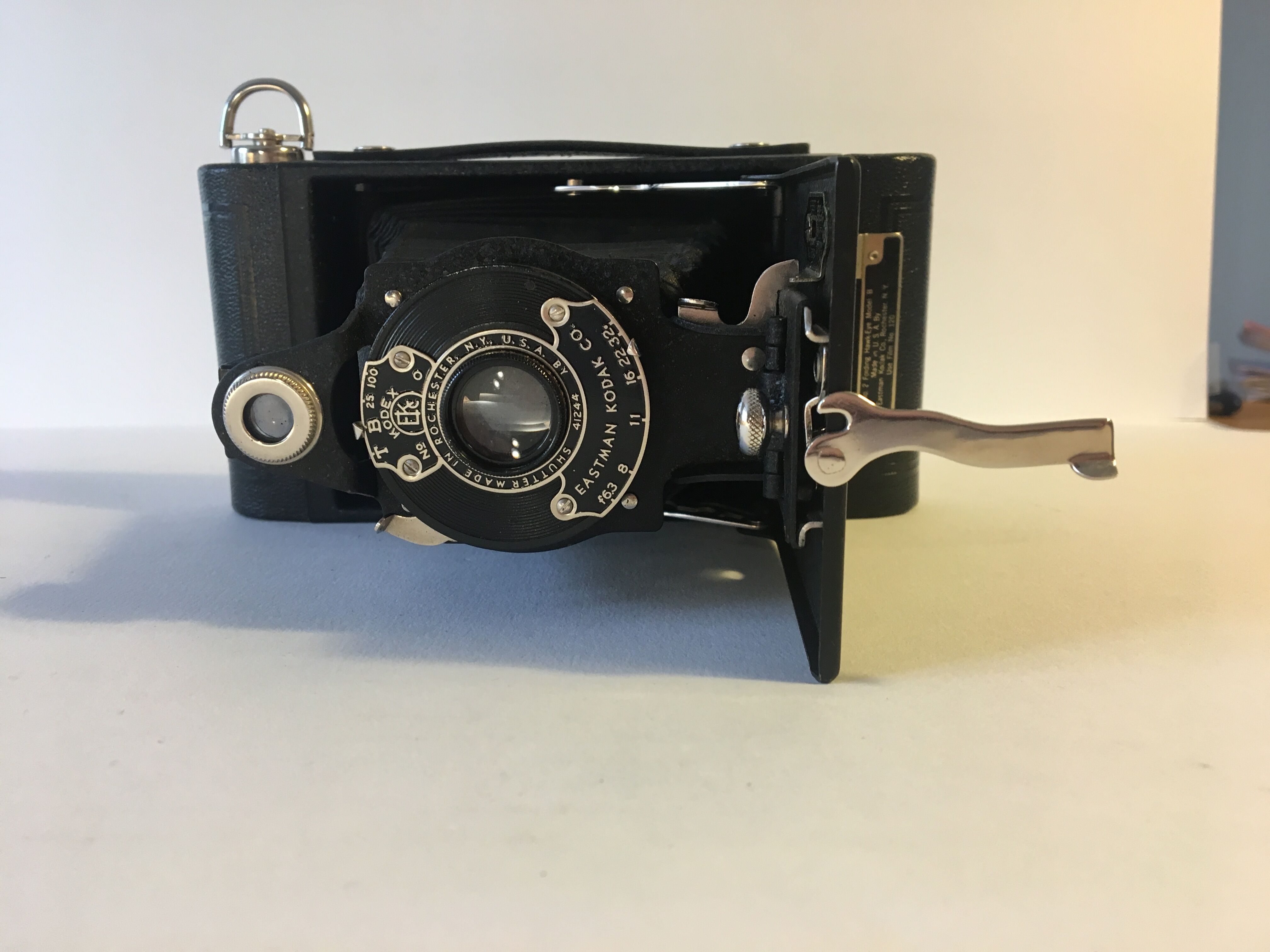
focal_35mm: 29
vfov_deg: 48.2
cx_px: 635
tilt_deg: -9.8
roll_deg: +0.6
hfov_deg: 61.7
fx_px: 1064
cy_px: 476
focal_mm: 4.15
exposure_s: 1/33
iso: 40
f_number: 2.2
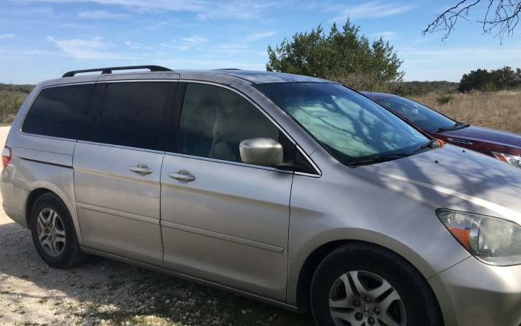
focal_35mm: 34
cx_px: 258
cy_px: 162
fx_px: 483
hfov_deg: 56.7
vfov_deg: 37.3
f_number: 2.2
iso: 25
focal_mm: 4.15
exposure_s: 1/1425
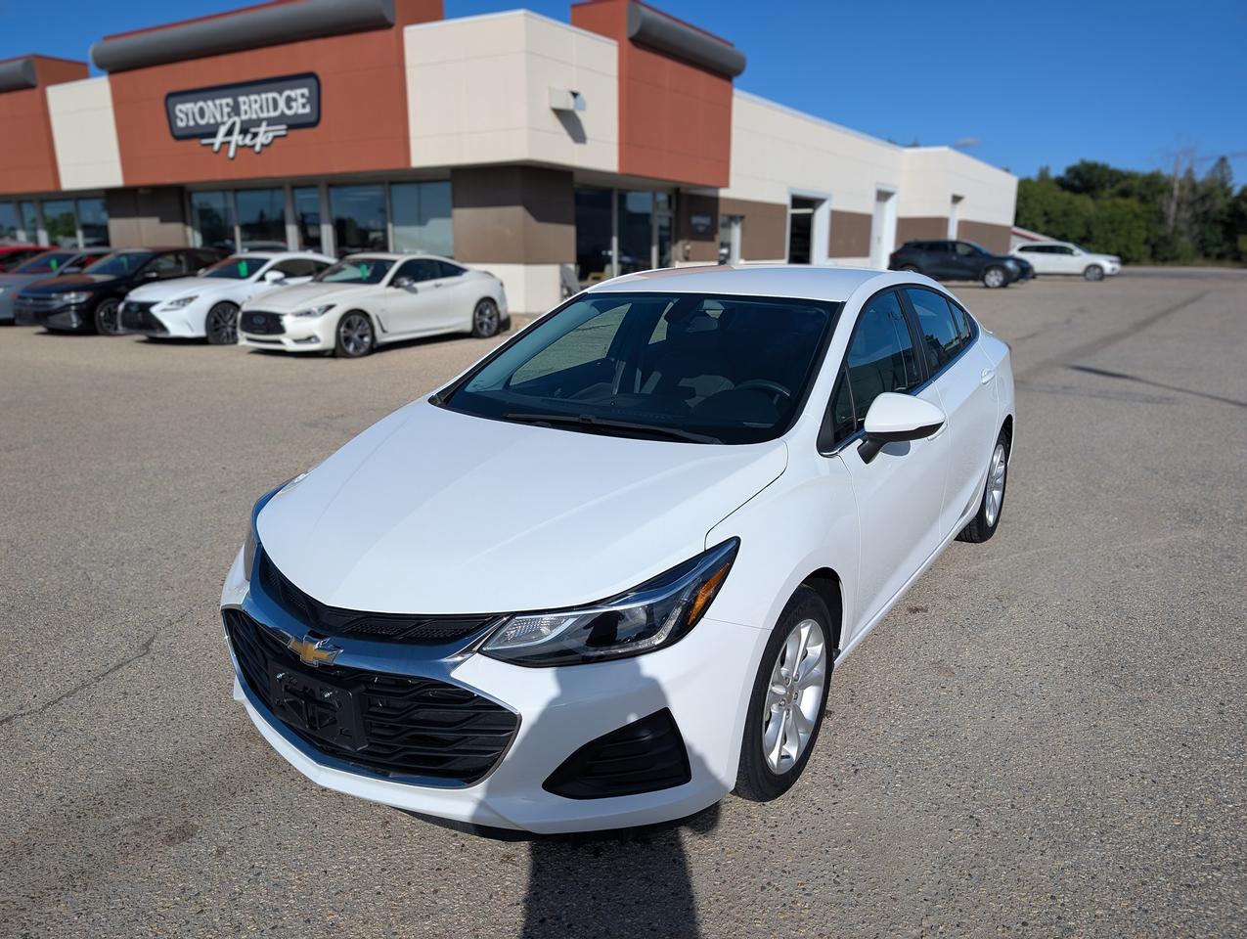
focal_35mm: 24
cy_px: 470
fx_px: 866
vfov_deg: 56.9
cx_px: 624
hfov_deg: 71.5
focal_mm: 6.9
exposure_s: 1/2146
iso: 21
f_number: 1.68
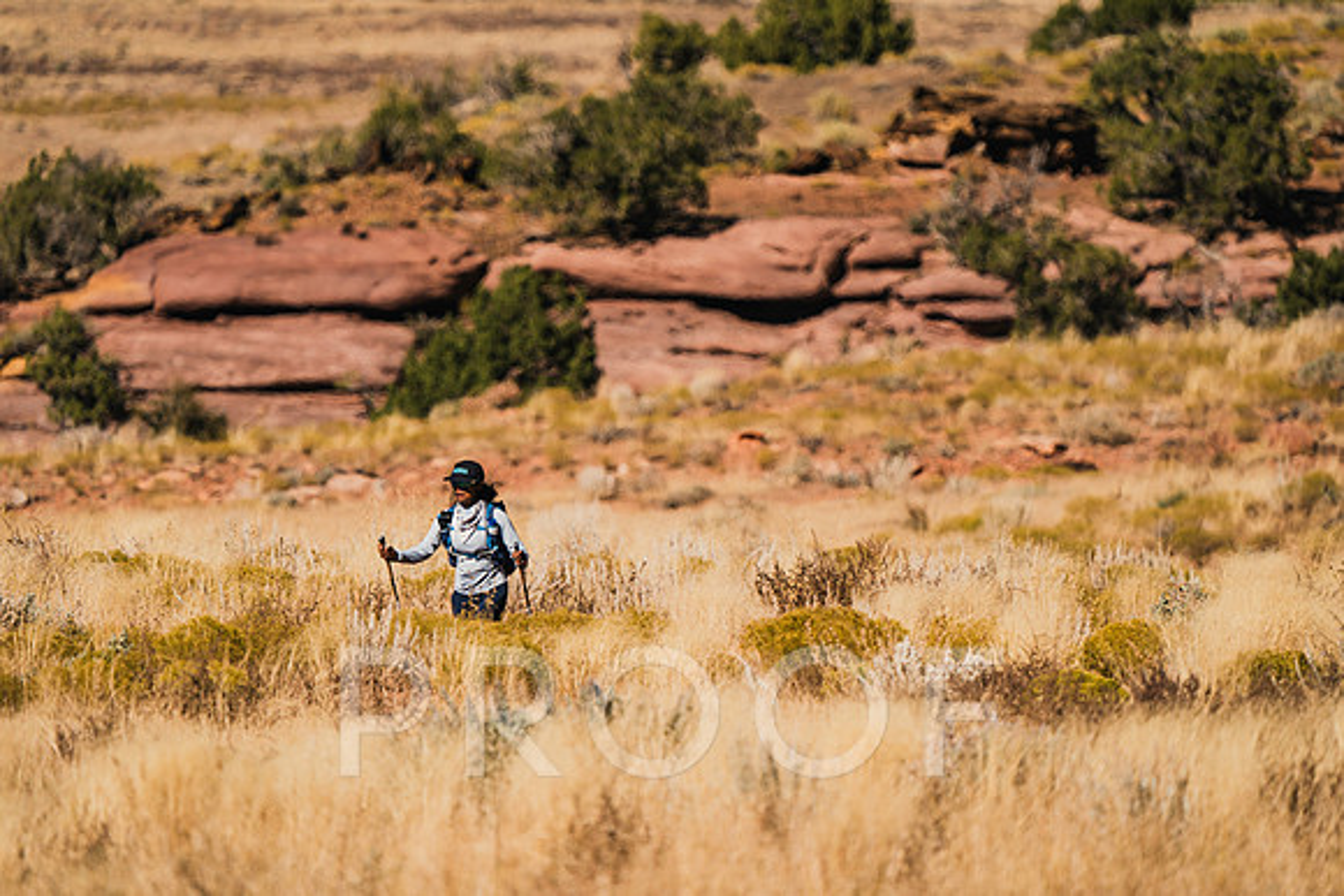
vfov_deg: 2.3
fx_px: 22404
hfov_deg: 3.4
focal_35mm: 600
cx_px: 672
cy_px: 448
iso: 160
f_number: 6.3
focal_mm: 600
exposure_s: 1/1250
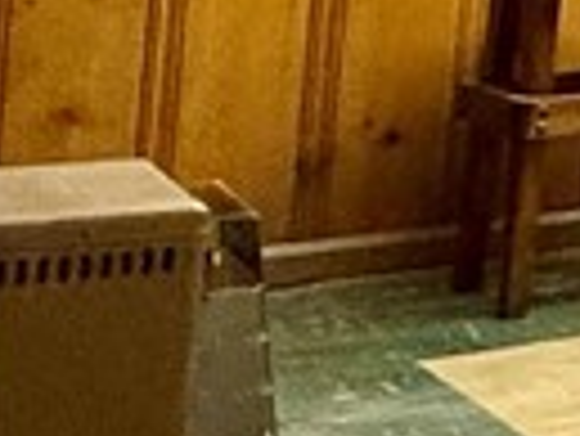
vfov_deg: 13.3
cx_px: 2253
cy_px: 101
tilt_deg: +0.9
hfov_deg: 8.5
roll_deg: -4.4
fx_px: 1862
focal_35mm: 111
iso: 320
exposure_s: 1/60
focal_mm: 2.22
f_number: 2.2
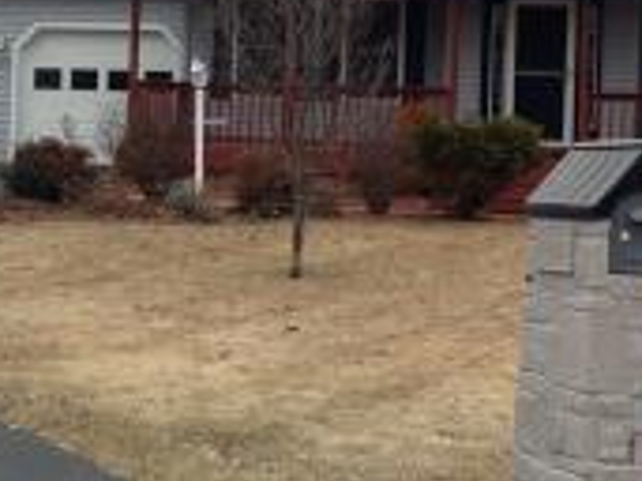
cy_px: 101
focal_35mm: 112
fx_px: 2076
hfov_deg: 17.5
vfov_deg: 13.1
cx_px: 462
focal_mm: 4.12
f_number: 2.4
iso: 50
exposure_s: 1/234
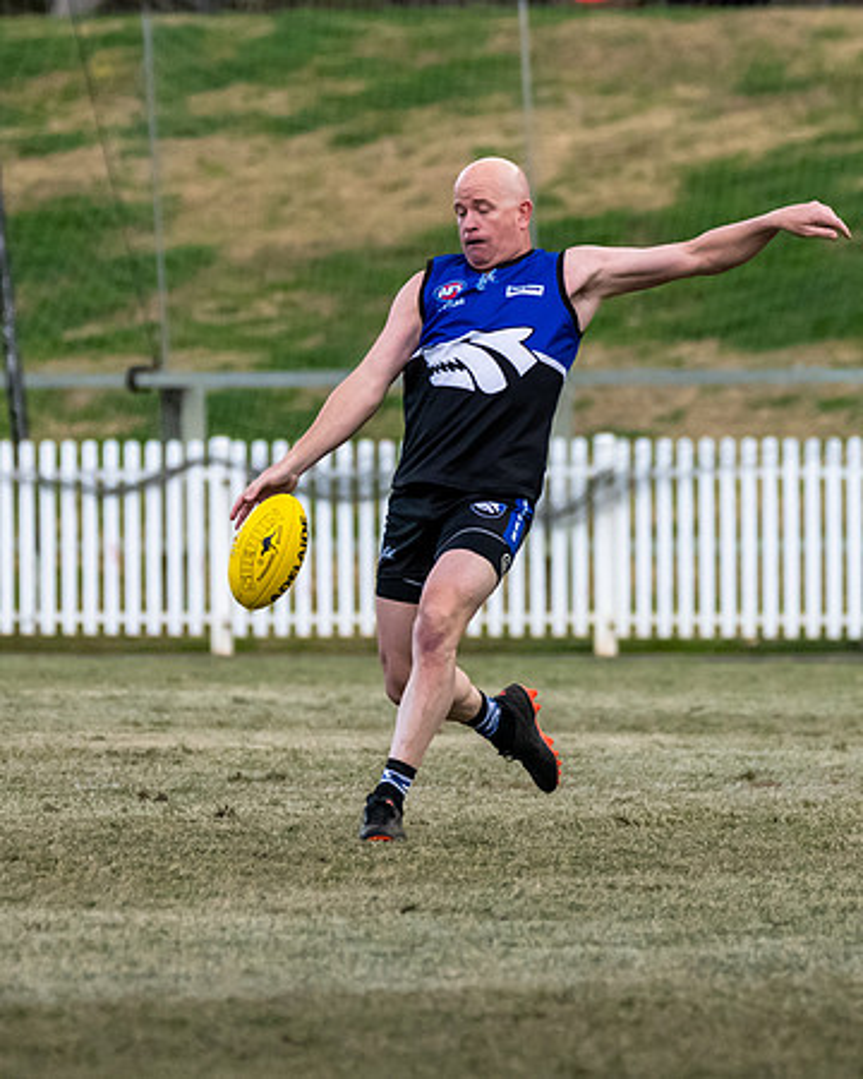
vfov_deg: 2.5
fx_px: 24758
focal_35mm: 775
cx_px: 481
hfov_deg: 2.0
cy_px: 550
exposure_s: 1/1600
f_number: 6
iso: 2500
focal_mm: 350
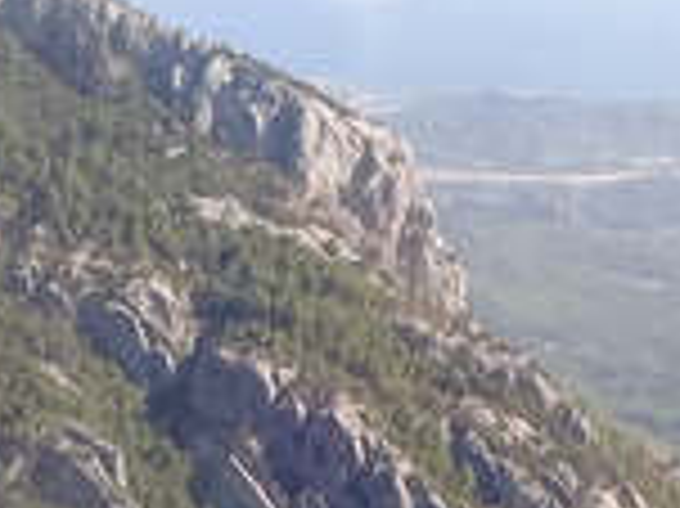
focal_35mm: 82
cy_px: 580
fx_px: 1610
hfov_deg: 23.8
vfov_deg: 17.3
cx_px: 257
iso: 50
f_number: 2.2
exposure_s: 1/300
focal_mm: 3.3
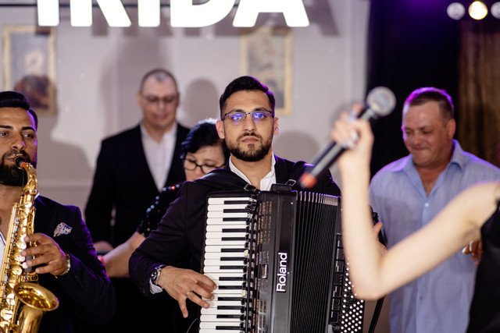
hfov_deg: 16.0
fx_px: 1778
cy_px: 166
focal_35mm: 128
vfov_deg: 10.7
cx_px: 250
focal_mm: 85
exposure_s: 1/200
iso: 800
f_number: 1.8
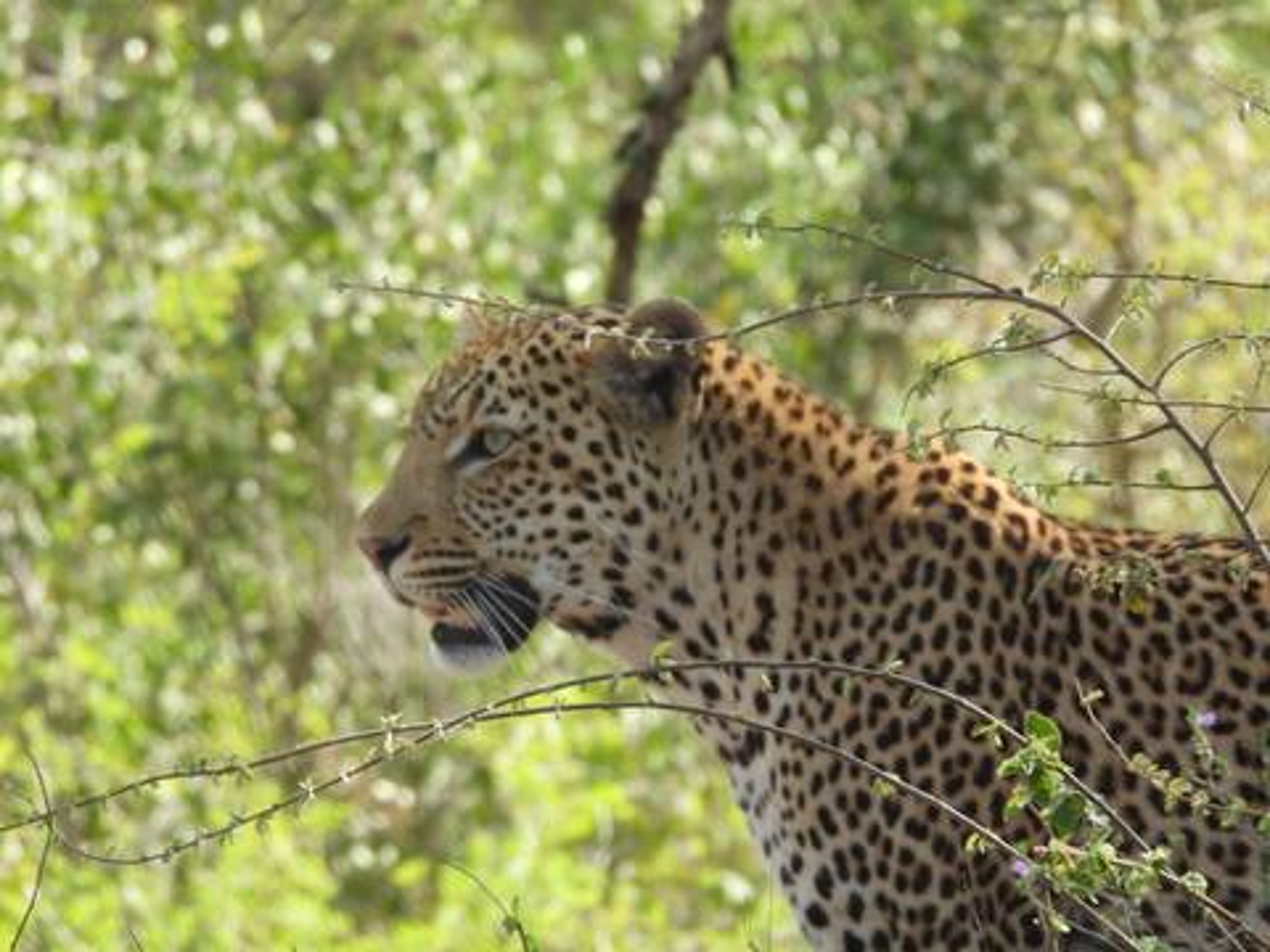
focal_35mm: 600
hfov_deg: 3.3
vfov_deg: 2.5
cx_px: 635
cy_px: 476
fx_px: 22013
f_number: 5
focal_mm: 107
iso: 220
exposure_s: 1/250
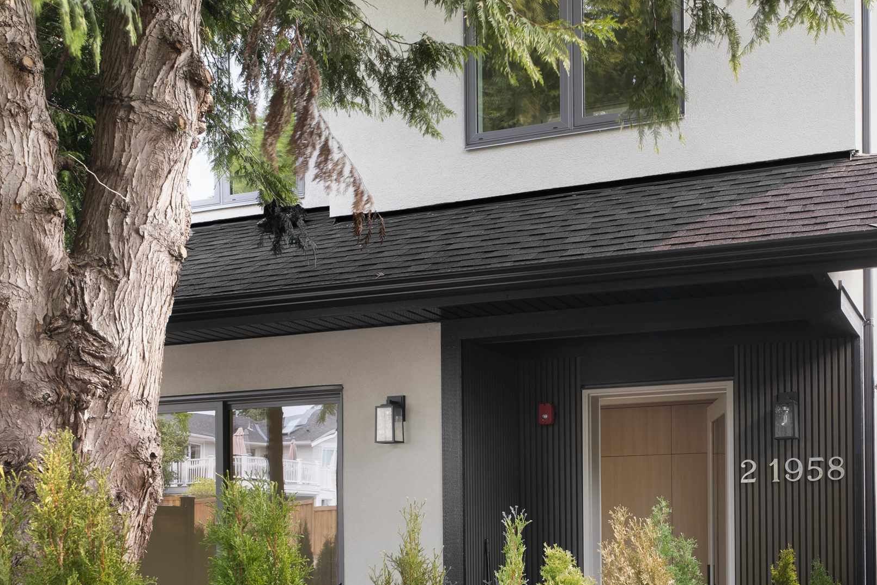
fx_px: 1023
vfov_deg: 31.8
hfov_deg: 45.9
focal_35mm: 42
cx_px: 558
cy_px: 366
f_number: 10
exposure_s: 1/2.5
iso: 50
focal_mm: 22
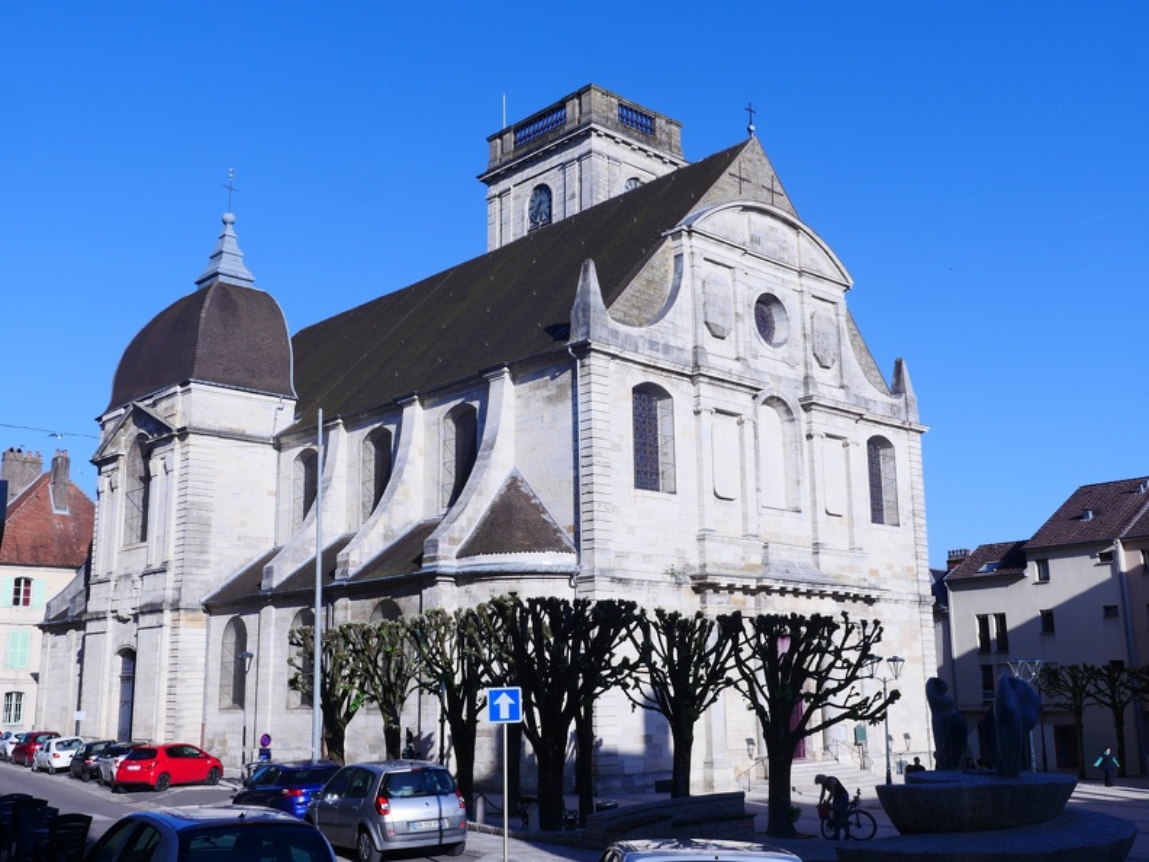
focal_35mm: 38
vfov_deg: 37.7
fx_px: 1261
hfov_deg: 49.0
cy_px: 431
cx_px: 574
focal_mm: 19
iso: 200
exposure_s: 1/250
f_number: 11
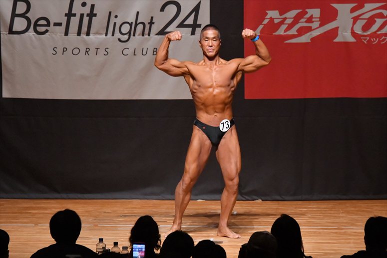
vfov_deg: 5.4
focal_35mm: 255
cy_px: 129
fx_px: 2740
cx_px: 194
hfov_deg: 8.1
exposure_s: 1/400
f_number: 5.6
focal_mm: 170
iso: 10000
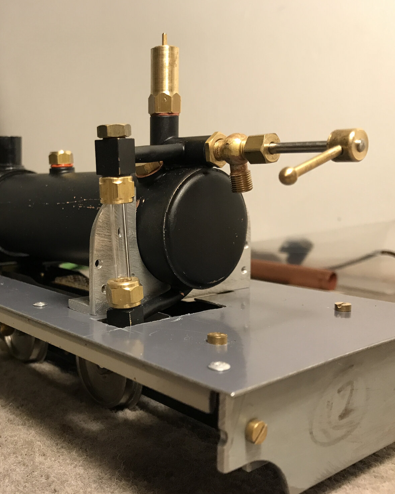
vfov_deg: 49.1
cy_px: 249
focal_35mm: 37
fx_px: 541
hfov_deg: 39.1
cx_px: 102
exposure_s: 1/25
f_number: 1.8
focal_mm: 3.99
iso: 32
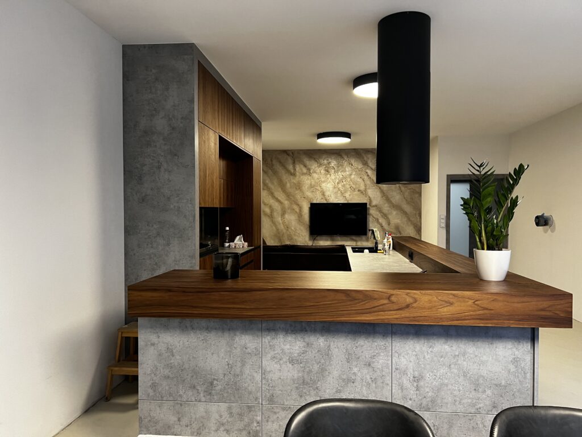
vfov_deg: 53.1
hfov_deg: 67.3
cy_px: 218
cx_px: 291
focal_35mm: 26
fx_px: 437
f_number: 1.5
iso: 80
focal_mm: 5.7
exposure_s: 1/50
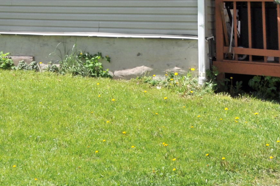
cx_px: -100
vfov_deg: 12.0
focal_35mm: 109
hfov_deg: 17.5
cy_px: -83
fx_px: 845
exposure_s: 1/160
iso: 200
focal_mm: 21
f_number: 13
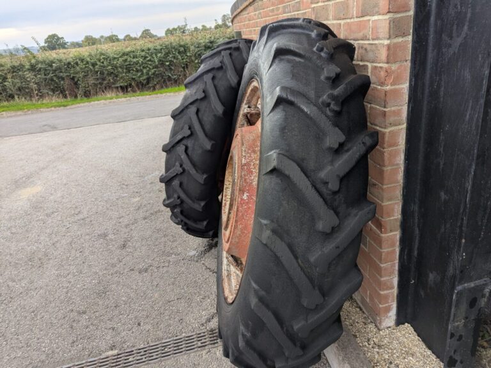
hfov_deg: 71.6
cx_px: 246
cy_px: 184
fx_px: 340
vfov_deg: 56.8
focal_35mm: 24
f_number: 1.85
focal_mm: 6.81
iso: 19
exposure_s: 1/59.3
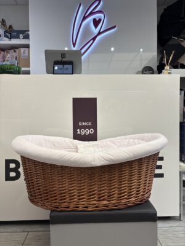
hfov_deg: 53.1
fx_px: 185
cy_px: 123
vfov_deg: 67.3
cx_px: 92
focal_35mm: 26
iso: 50
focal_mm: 5.96
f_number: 1.6
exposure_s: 1/100
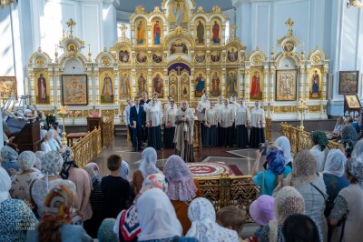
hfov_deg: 53.9
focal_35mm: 35
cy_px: 121
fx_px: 357
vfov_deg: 37.4
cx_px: 182
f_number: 2.8
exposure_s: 1/200
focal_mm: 35
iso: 1000
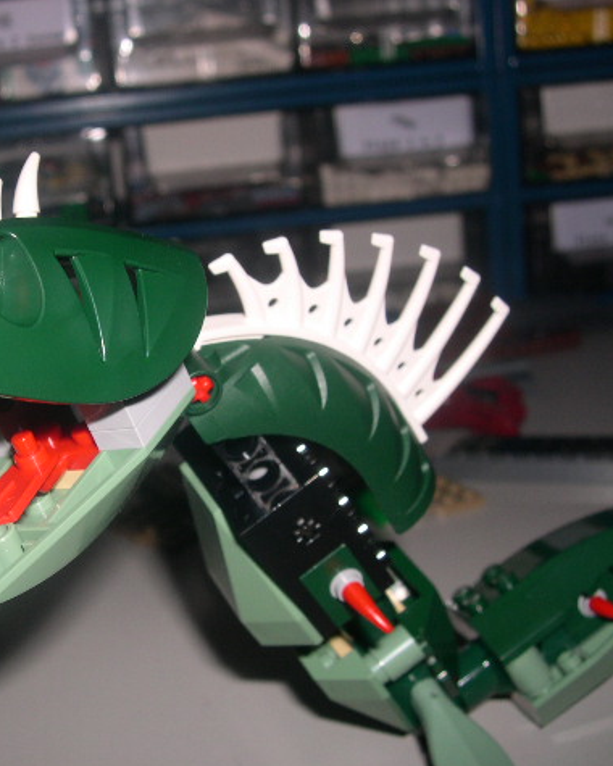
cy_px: 385
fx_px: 1134
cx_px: 124
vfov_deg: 37.3
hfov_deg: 29.6
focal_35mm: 50
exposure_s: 1/60
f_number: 7.6
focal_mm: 8
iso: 100
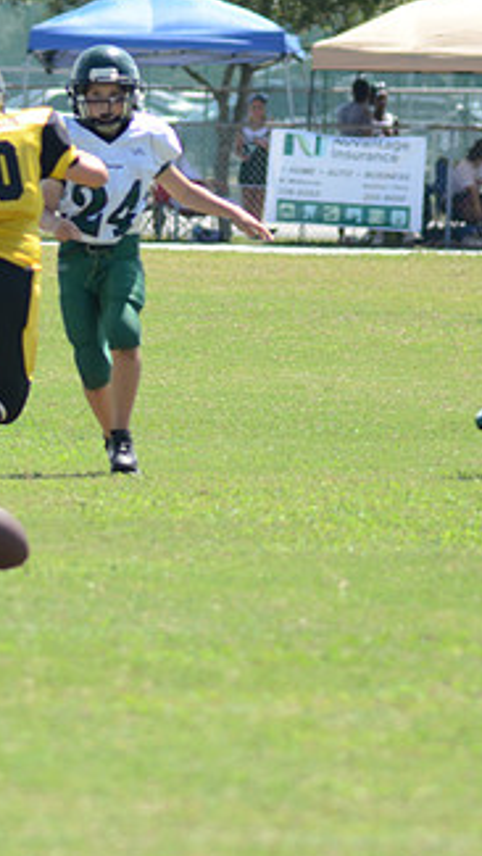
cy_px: 471
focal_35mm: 616
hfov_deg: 2.0
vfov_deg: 3.5
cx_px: -58
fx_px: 13985
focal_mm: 220
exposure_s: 1/500
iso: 200
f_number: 5.6
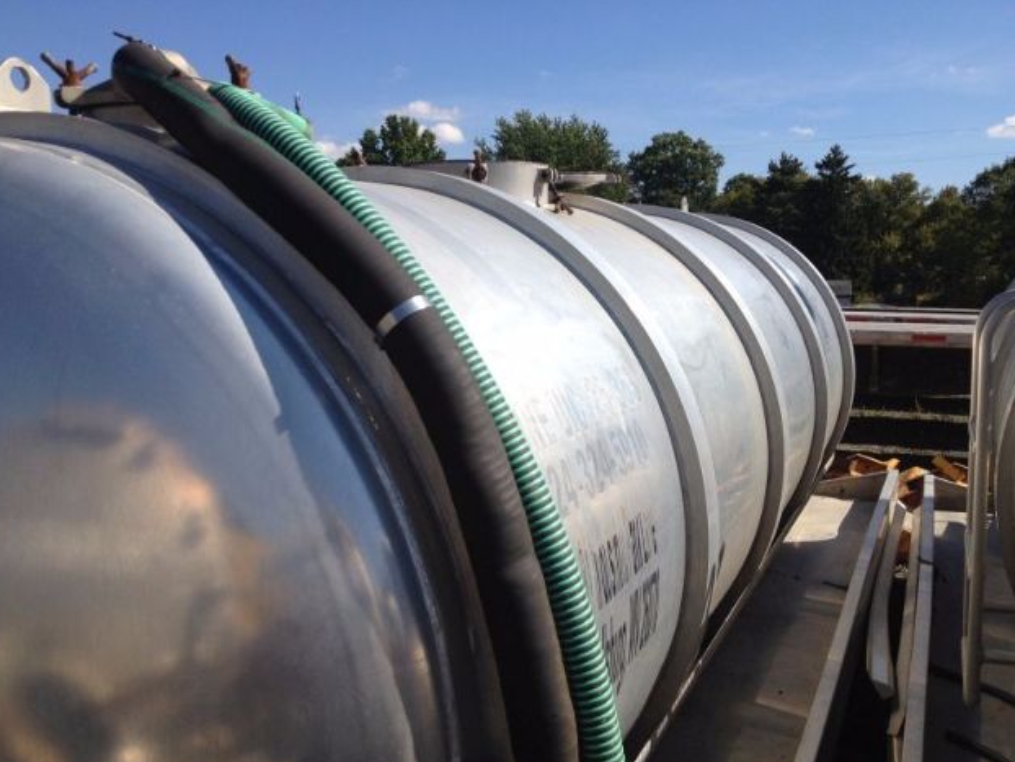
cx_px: 506
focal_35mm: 36
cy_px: 388
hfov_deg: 51.3
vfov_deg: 39.7
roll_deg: -0.7
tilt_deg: -7.3
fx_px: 1056
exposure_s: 1/1972
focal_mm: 4.28
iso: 50
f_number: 2.4
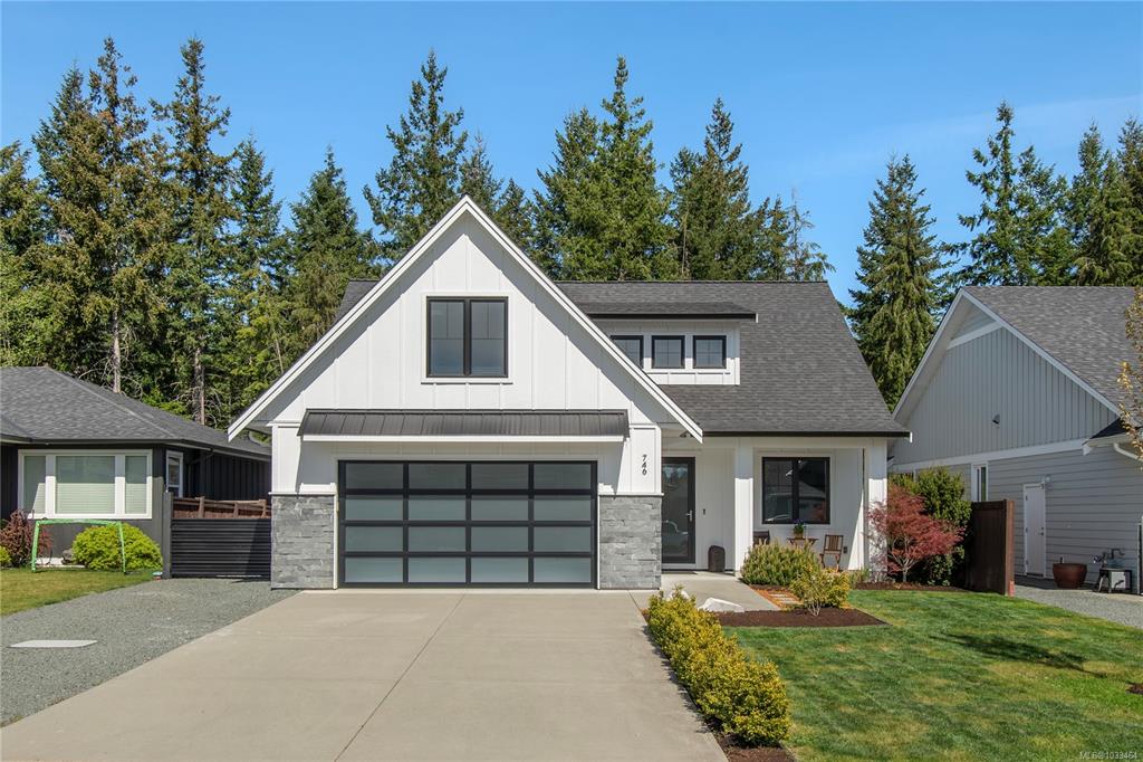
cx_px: 572
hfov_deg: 61.9
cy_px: 381
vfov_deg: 43.6
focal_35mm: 30
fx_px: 952
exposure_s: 1/640
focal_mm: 20
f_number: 8
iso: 160
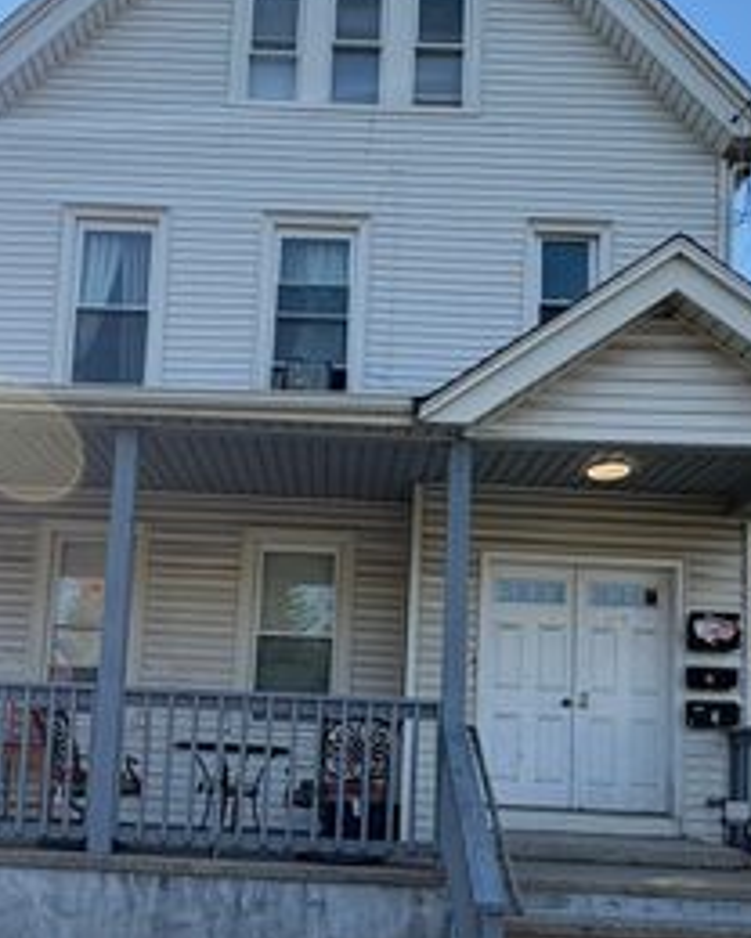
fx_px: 972
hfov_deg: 42.1
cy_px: 687
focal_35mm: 35
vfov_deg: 49.7
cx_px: 314
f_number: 2.2
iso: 40
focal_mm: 2.22
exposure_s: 1/644
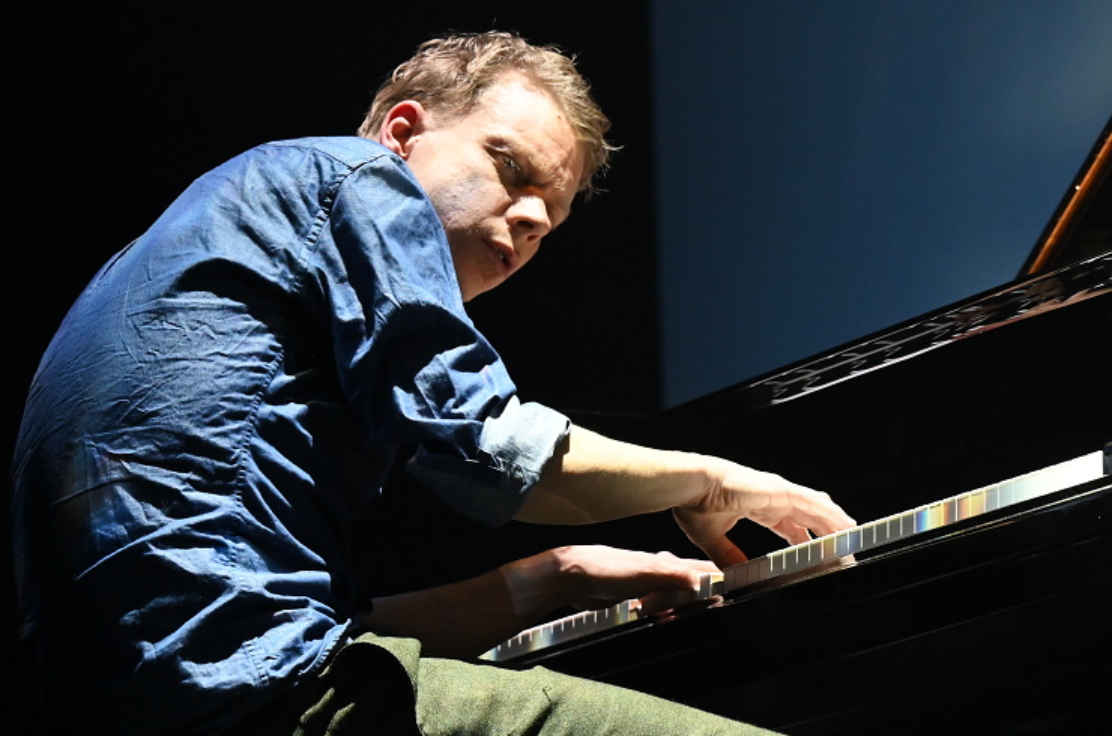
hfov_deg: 12.0
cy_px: 368
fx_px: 5301
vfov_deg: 7.9
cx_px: 556
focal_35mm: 172
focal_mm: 115
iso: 4000
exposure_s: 1/100
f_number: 5.6
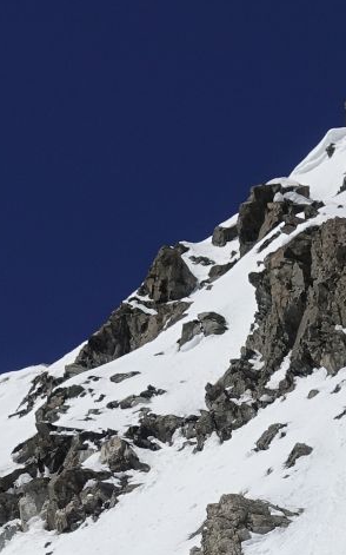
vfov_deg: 8.9
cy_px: 478
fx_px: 3549
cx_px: 7
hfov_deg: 5.6
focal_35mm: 235
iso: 125
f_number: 5.6
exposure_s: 1/250
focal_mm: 19.29
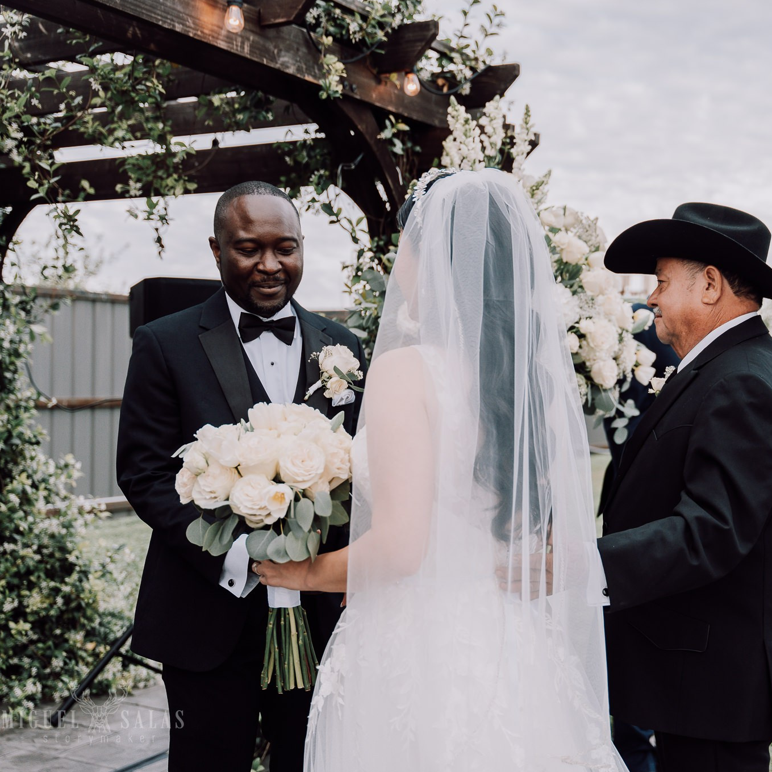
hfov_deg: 35.5
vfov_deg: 36.1
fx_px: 1186
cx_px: 541
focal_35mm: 47
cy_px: 387
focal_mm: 36.7
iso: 250
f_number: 2.8
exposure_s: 1/320
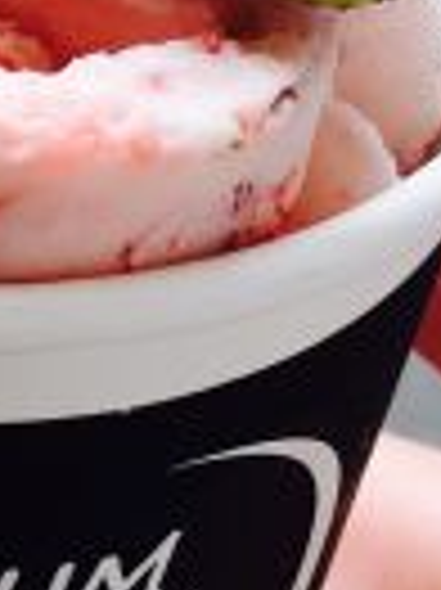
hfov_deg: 9.0
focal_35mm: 155
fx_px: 2637
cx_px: -452
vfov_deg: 12.5
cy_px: -50
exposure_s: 1/176
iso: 25
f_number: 2.2
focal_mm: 4.15
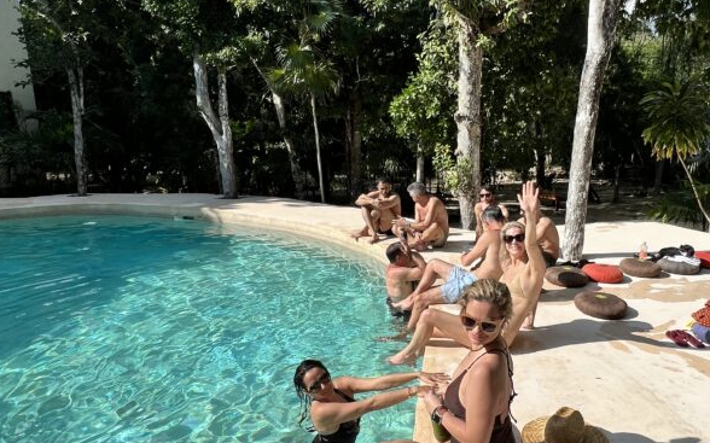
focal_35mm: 24
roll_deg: +0.8
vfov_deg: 51.0
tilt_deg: -11.4
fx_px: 464
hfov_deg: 73.9
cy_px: 239
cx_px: 430
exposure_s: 1/1672
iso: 32
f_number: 1.8
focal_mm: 1.57
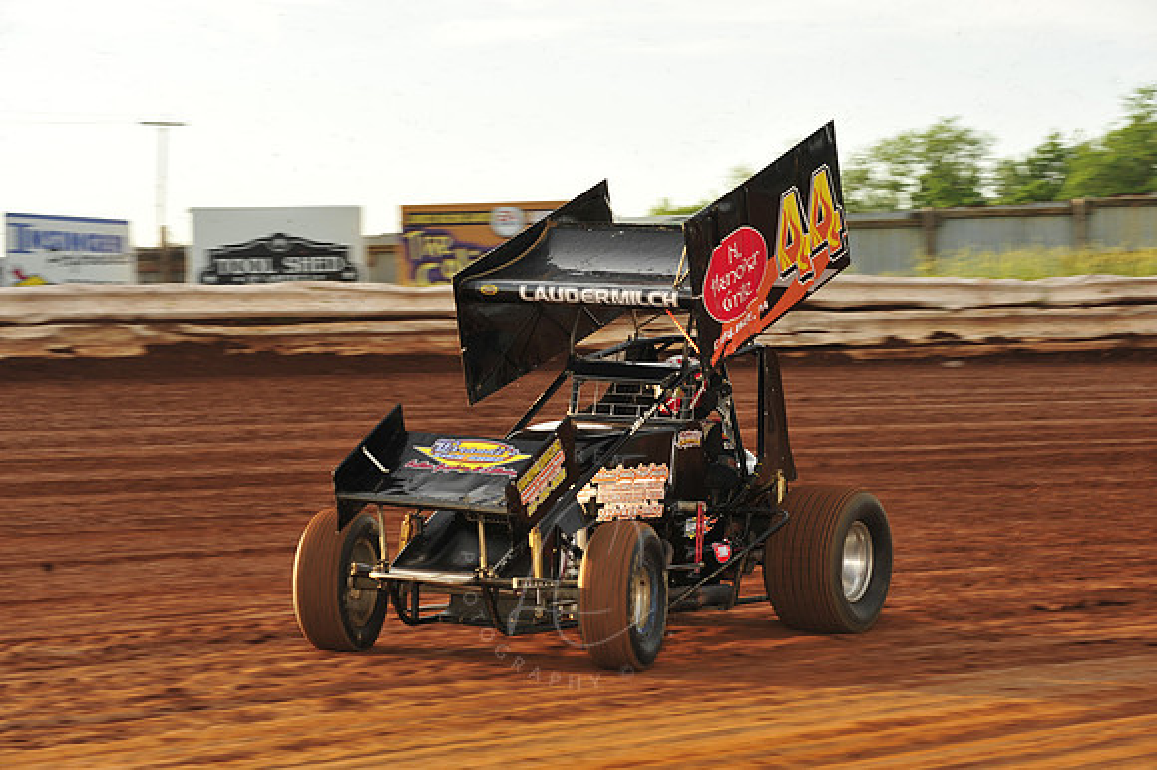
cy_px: 385
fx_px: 3373
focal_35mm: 105
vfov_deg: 13.0
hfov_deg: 19.5
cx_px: 578
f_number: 8
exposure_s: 1/320
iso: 400
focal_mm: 105
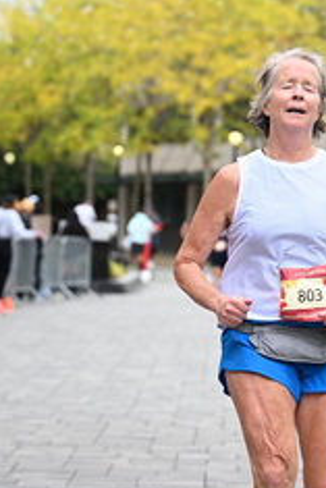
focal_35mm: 164
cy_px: 154
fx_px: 2224
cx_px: 310
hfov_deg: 8.3
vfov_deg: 12.5
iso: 640
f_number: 2.8
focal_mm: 70
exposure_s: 1/2500
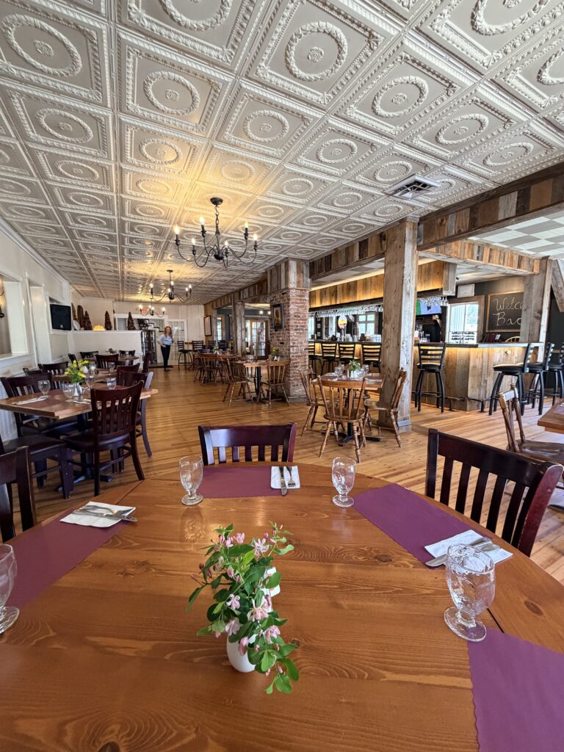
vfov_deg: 102.1
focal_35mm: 14
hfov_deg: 85.7
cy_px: 376
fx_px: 304
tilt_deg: -7.6
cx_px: 282
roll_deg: -0.8
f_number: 2.2
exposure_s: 1/60
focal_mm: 2.22
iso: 320
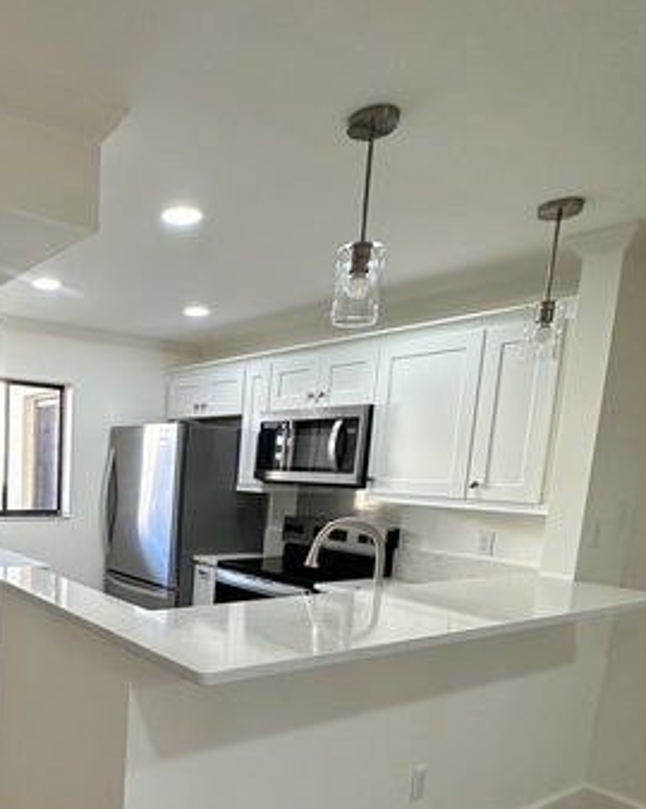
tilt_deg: -7.7
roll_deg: -2.9
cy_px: 561
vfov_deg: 62.0
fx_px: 646
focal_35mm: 27
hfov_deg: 48.6
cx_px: 89
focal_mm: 2.22
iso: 160
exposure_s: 1/120
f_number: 2.2
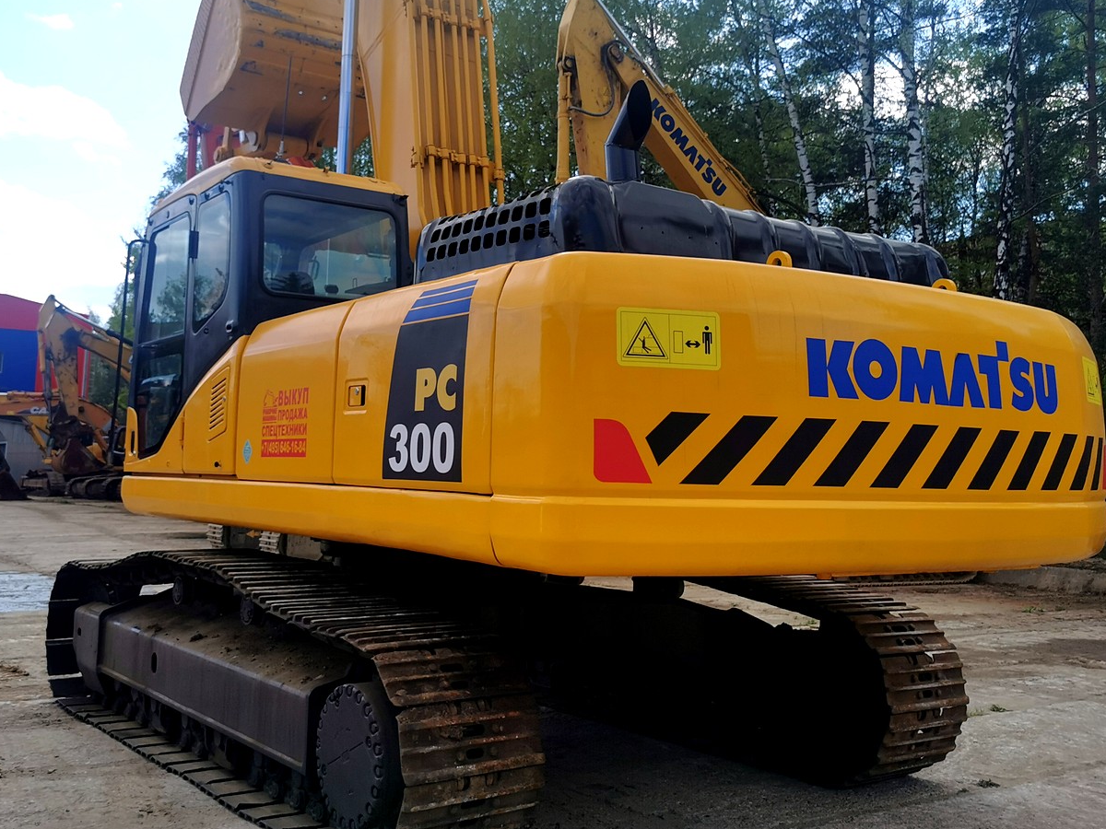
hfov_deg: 51.2
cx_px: 490
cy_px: 320
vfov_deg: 39.4
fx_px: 1150
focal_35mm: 36
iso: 50
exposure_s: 1/2907
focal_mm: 5.56
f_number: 1.6
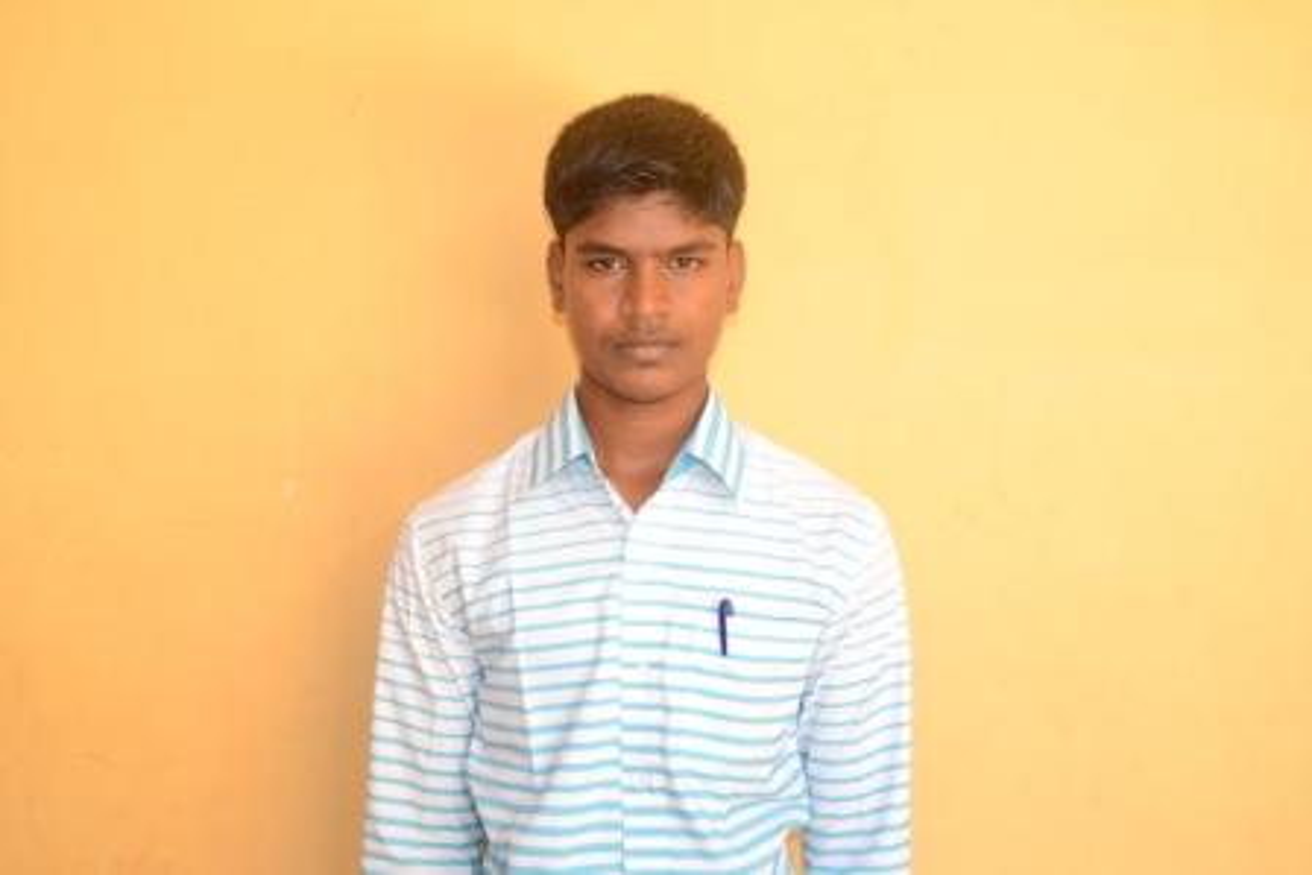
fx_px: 1531
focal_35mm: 42
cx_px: 656
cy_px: 438
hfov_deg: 46.4
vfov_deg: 31.9
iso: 800
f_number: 5.6
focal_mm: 28
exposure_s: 1/125
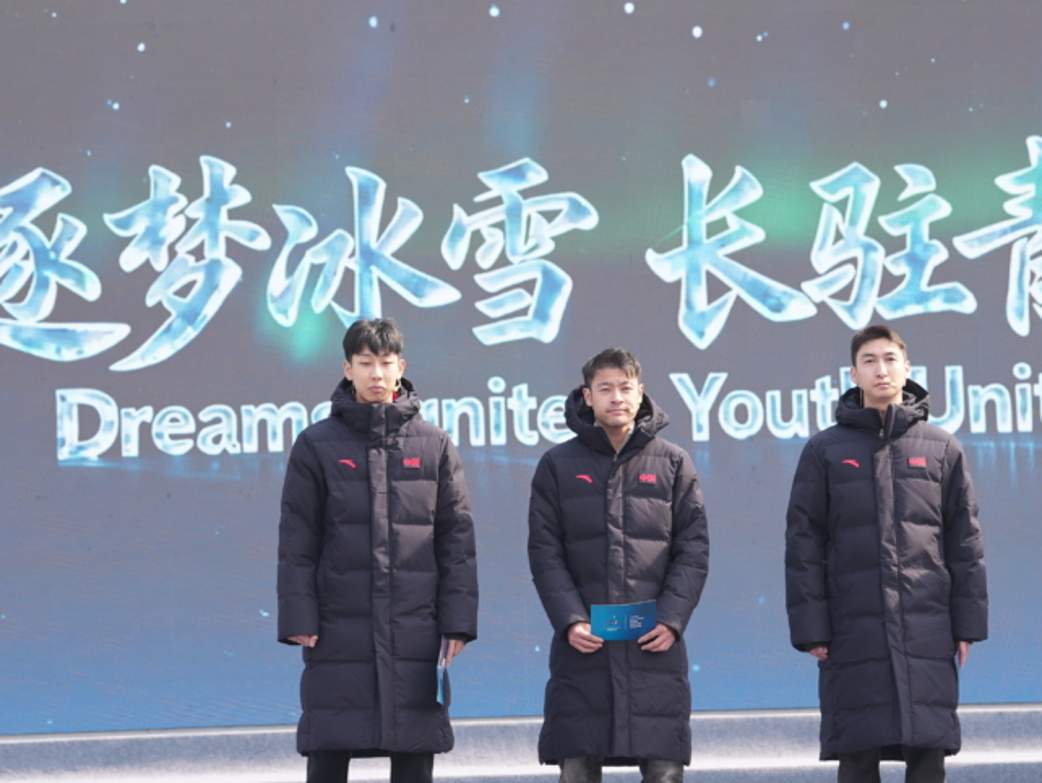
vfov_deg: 7.4
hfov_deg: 9.8
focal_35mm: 201
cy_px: 422
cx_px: 617
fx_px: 6053
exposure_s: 1/160
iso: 80
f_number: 4.5
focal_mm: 131
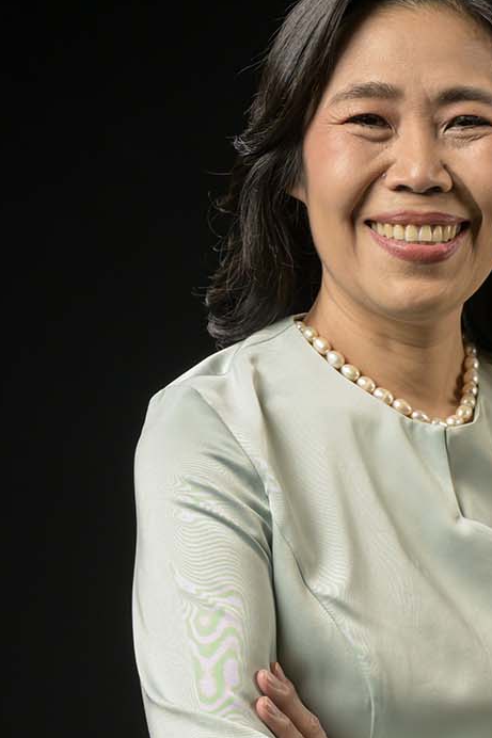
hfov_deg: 7.7
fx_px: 3630
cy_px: 645
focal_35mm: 177
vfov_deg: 11.6
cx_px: 507
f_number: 7.1
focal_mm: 85
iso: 320
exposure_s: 1/200
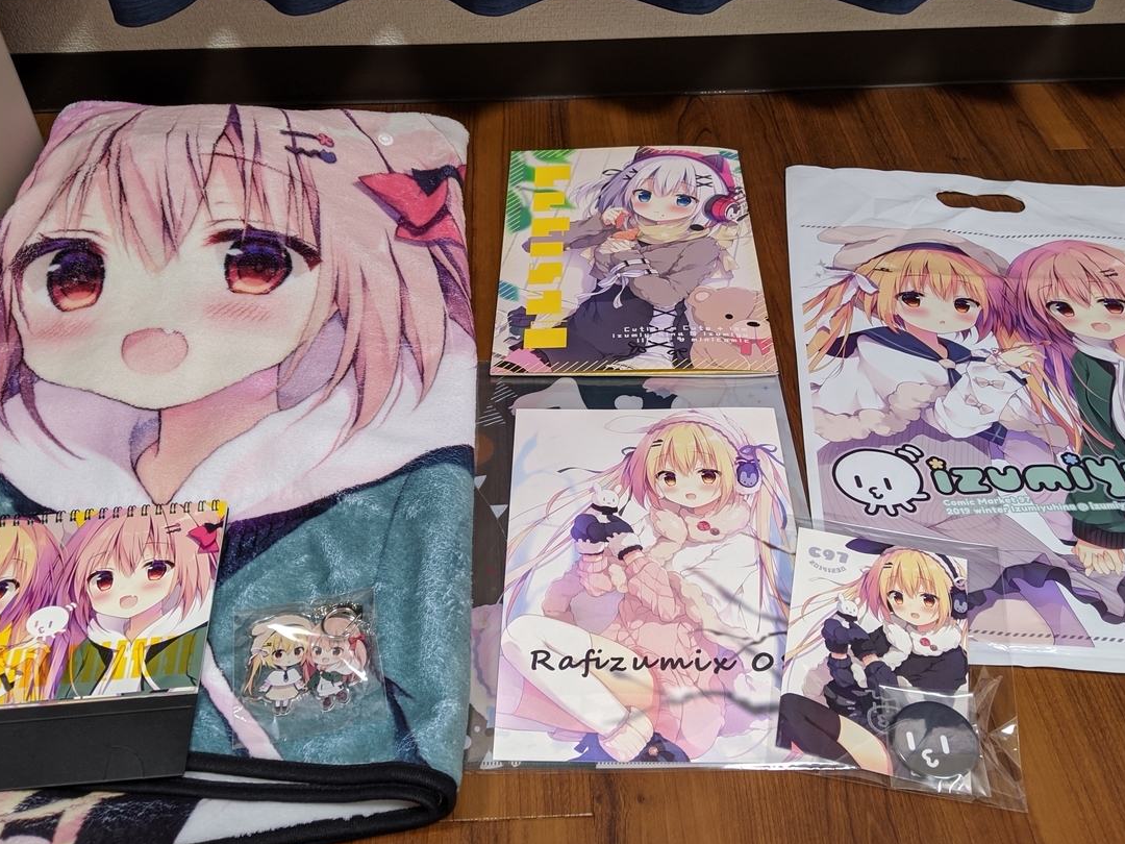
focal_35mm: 30
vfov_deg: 46.8
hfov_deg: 60.0
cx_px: 545
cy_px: 405
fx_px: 975
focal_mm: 4.44
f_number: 1.8
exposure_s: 1/24
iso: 80
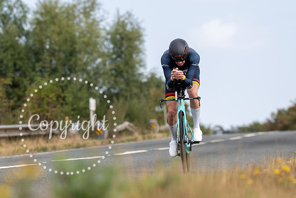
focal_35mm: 351
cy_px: 126
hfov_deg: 5.9
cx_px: 154
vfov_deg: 3.9
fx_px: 2889
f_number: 4.5
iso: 160
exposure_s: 1/1000
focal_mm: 200
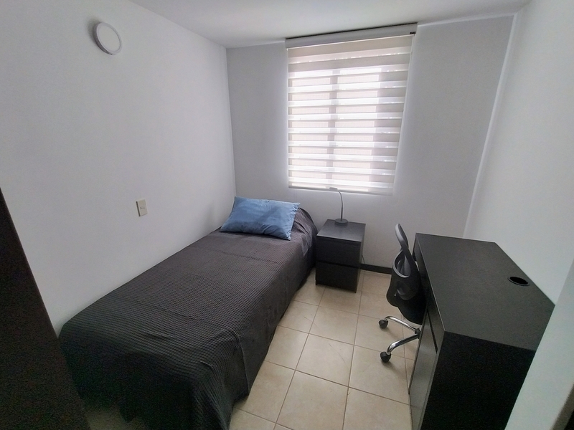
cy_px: 215
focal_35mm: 16
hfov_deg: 94.5
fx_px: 265
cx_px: 287
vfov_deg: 78.1
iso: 159
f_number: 2.2
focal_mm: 1.66
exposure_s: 1/120
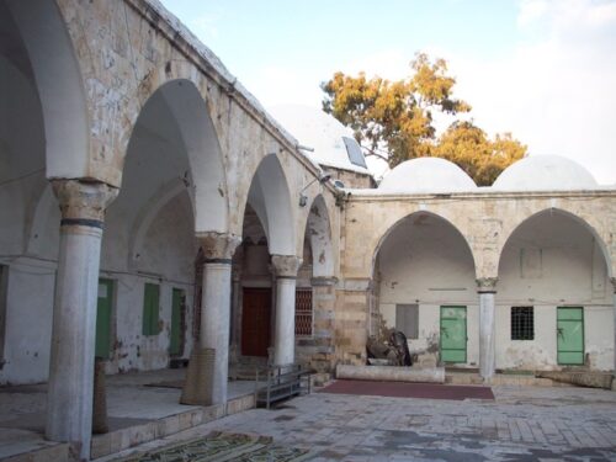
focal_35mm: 37
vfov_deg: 38.7
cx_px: 308
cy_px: 231
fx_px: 658
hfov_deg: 50.1
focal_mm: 6.2
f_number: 2.8
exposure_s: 1/139
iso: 80
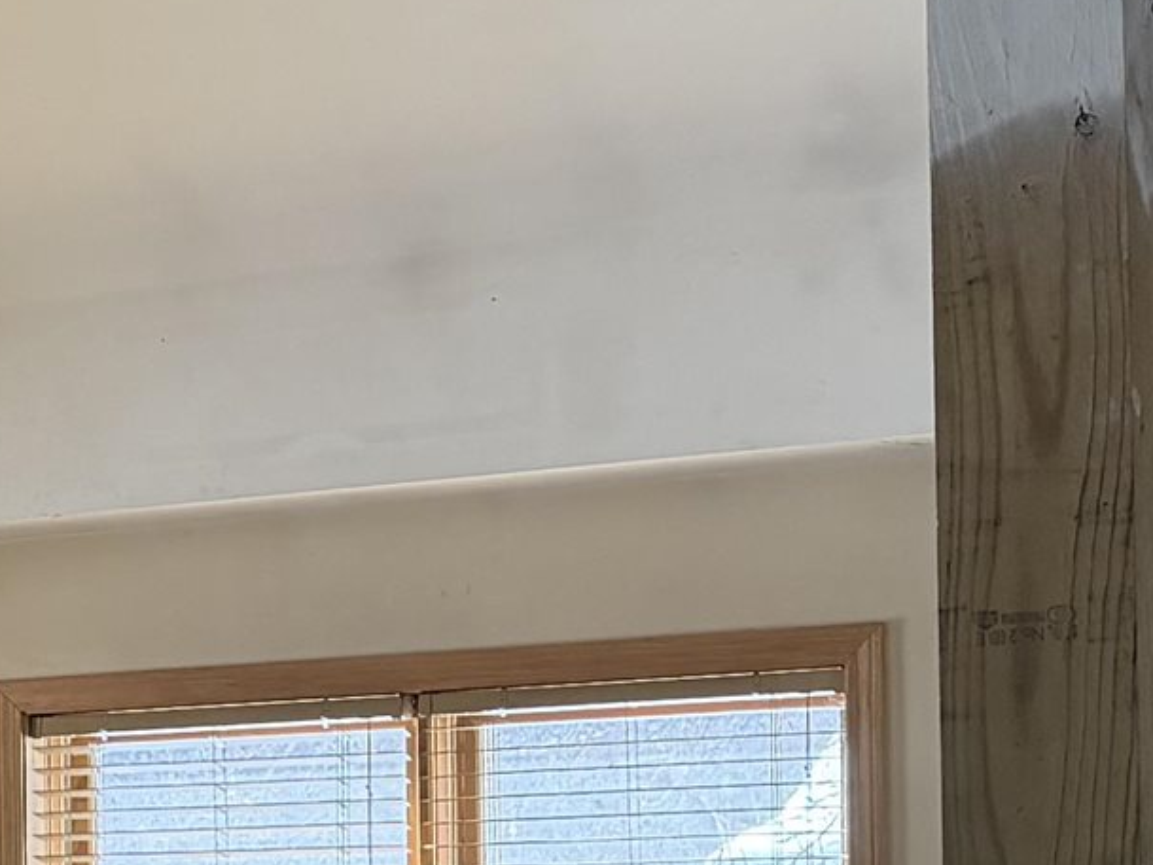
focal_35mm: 121
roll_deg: +0.9
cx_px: -710
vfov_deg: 12.1
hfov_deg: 14.8
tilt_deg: +0.1
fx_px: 4031
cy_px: 943
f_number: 1.78
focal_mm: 6.76
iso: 200
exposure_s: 1/138
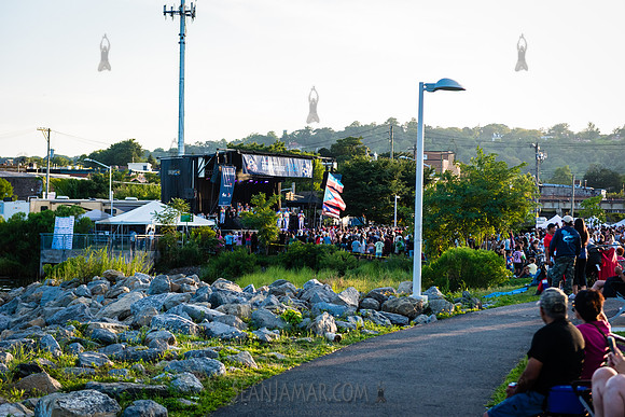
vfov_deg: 19.5
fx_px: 1216
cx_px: 312
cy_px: 208
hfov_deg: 28.8
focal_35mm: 70
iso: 1000
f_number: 3.5
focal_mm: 70
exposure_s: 1/1600
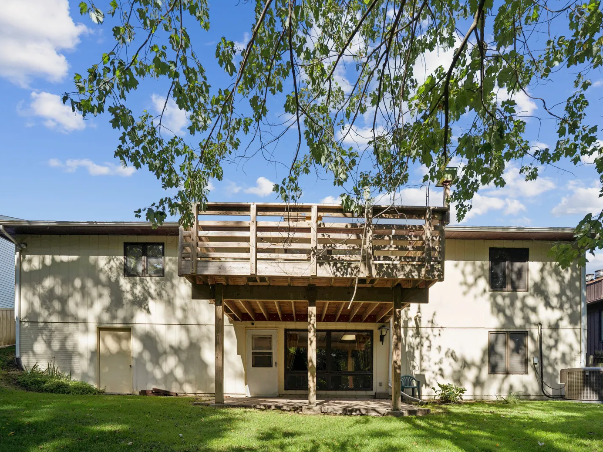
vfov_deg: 71.6
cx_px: 316
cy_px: 229
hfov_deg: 87.7
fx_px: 313
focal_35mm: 18
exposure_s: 1/125
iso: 80
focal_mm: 16
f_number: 8
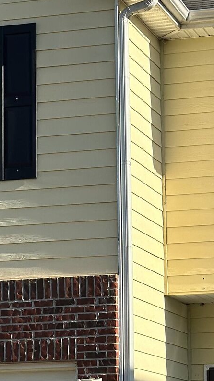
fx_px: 1534
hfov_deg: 8.0
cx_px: 144
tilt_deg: +10.2
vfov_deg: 14.1
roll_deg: +1.6
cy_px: 222
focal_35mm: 152
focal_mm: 6.86
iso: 100
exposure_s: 1/3257
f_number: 1.78
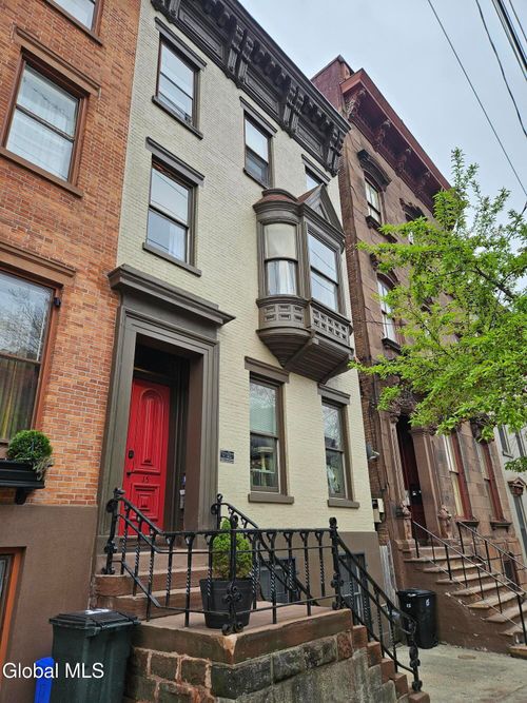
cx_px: 264
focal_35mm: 23
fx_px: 467
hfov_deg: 58.9
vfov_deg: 73.9
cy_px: 352
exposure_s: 1/504
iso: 25
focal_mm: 5.4
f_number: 1.8
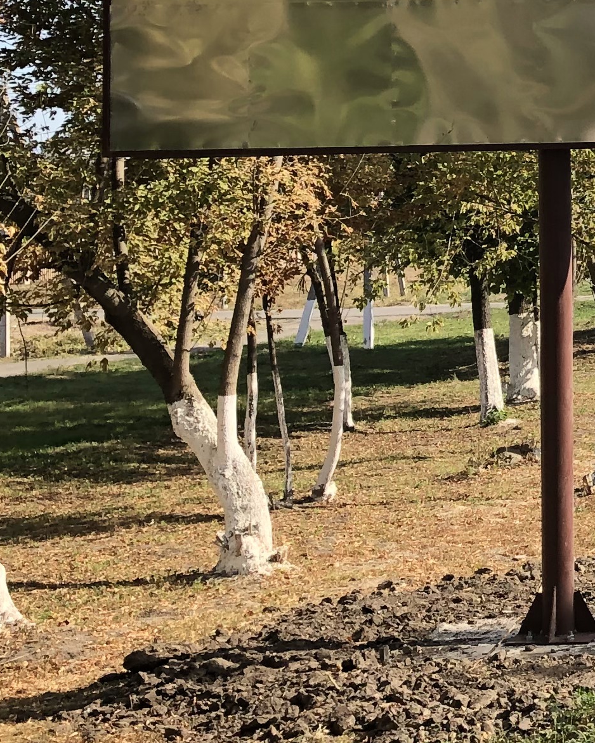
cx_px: 1143
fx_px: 2069
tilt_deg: +2.4
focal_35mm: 94
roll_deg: +1.2
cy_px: 126
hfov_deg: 14.1
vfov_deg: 20.1
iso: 20
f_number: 1.8
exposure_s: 1/657
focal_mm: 4
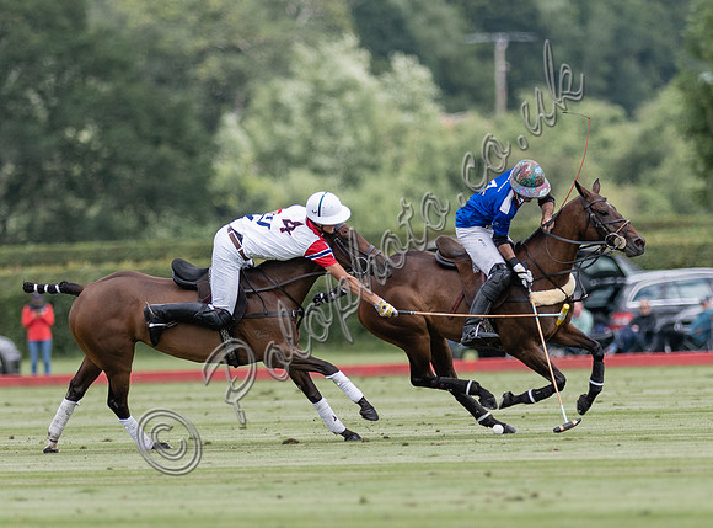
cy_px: 358
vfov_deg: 2.1
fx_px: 14677
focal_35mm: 716
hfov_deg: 2.8
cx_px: 430
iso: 400
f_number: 2.8
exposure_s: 1/5000
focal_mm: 300
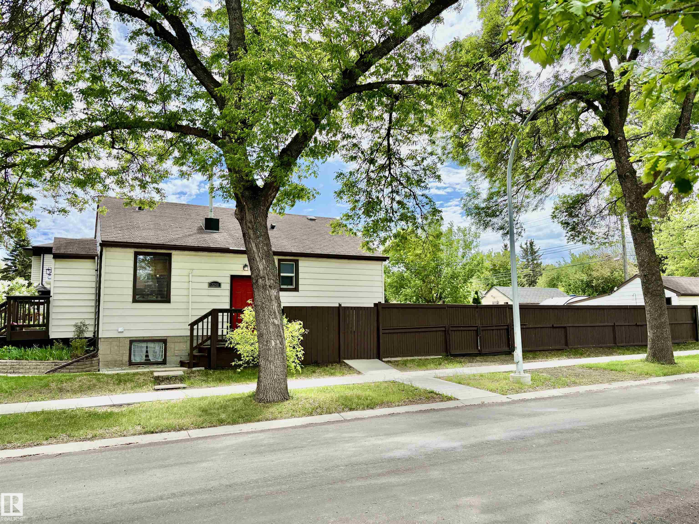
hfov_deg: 67.3
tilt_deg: +7.3
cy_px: 262
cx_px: 350
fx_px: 525
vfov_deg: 53.1
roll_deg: +1.3
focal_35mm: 26
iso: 64
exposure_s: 1/2538
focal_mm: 5.96
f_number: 1.6
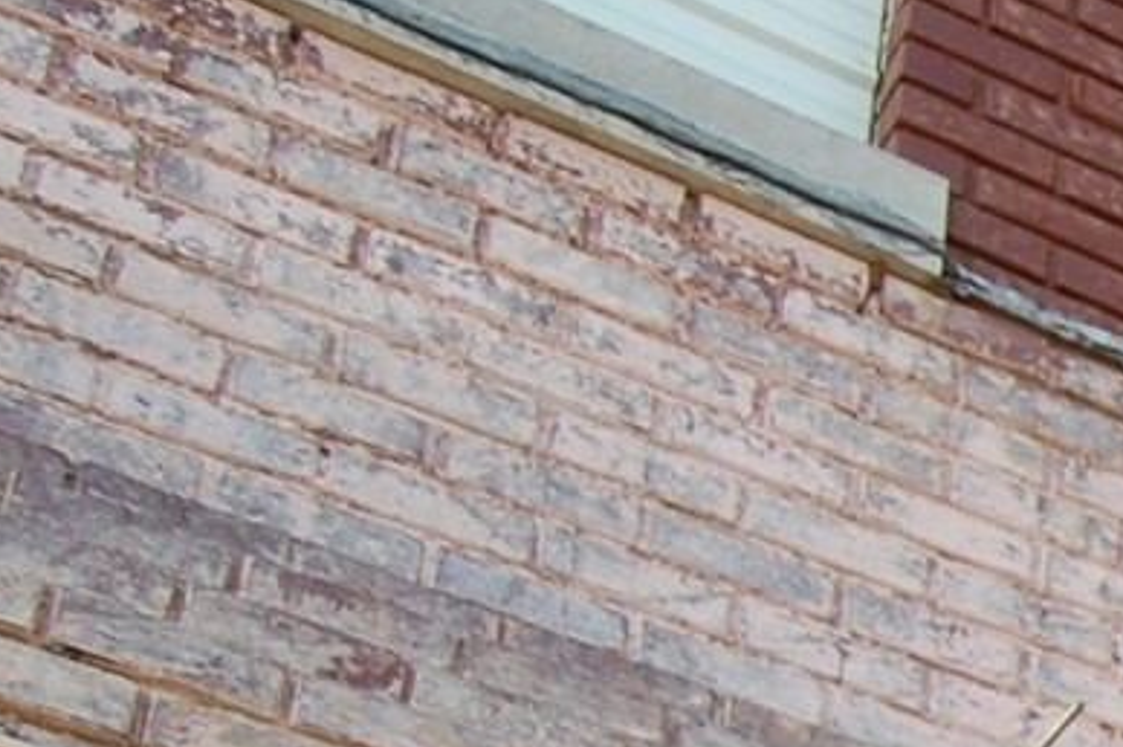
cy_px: 1438
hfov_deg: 11.9
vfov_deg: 9.1
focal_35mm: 142
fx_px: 4426
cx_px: 2627
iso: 200
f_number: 7.1
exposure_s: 1/200
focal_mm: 18
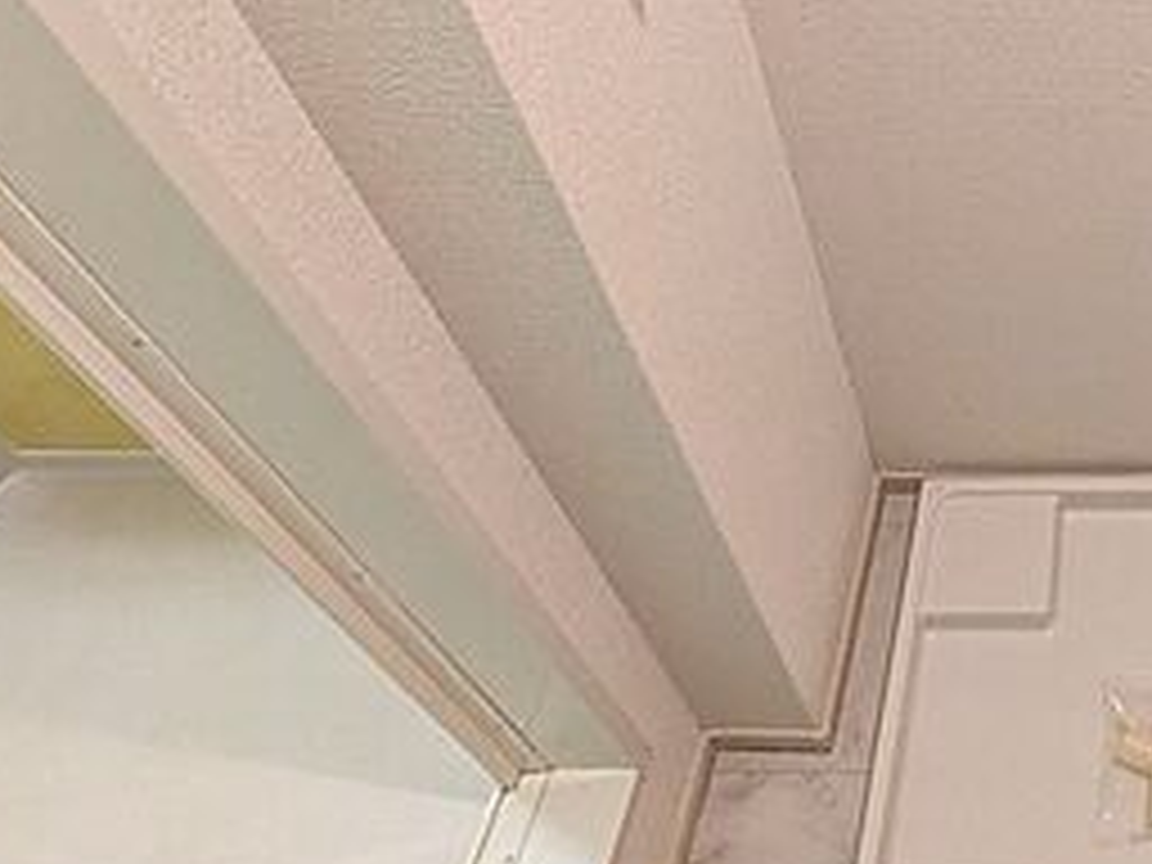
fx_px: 1165
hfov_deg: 44.5
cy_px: 135
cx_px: 1161
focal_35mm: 35
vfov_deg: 38.7
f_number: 2.2
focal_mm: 1.83
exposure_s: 1/60
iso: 834
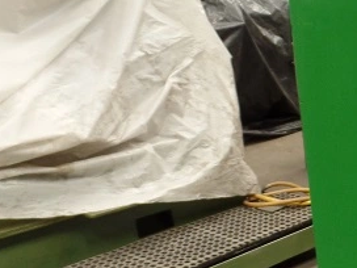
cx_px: 560
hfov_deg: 21.4
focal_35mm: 74
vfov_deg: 19.6
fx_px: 763
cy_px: 227
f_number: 2.8
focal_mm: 4.1
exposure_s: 1/30
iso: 120
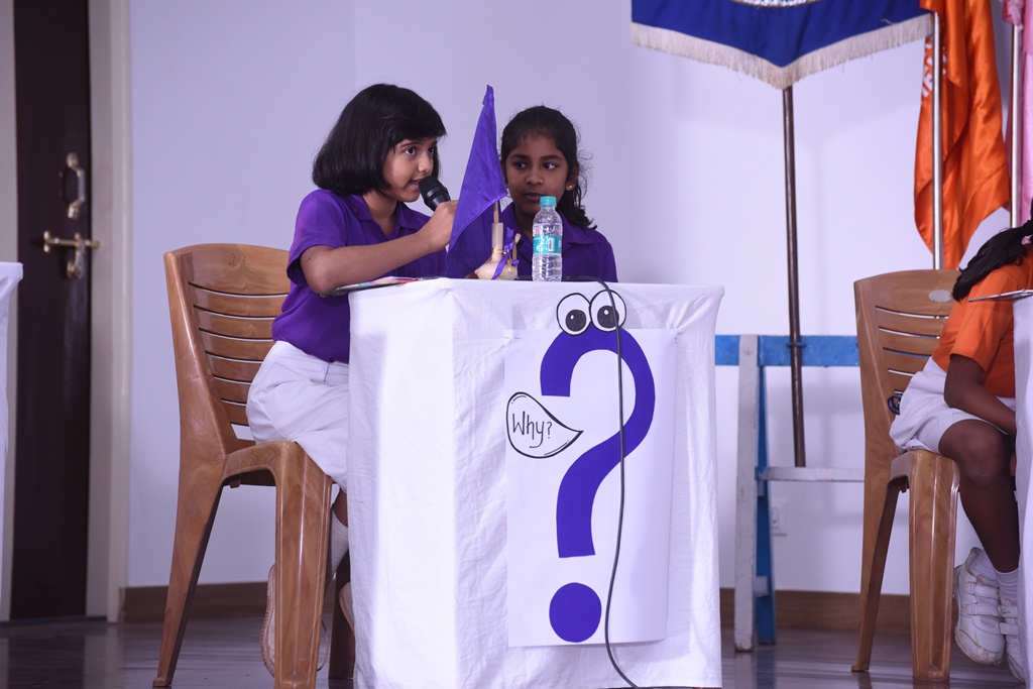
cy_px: 344
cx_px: 516
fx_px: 3874
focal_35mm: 135
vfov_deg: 10.2
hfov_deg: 15.2
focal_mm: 135
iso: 1250
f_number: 5.6
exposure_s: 1/125
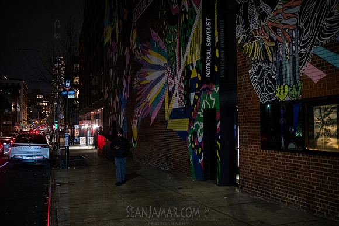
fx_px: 329
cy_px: 113
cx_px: 170
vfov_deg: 37.8
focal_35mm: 35
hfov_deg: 54.5
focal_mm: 35
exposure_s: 1/125
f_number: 2.8
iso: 10000
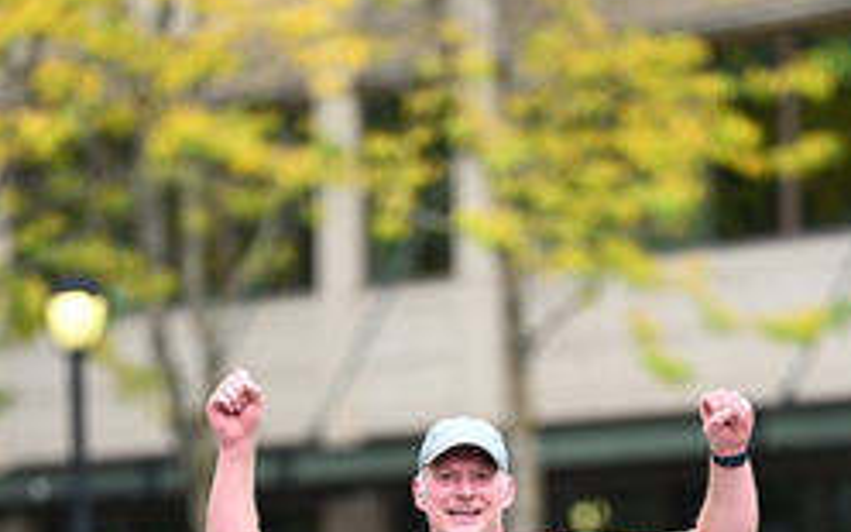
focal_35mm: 452
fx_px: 10483
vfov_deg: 2.9
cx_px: 516
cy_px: 614
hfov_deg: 4.6
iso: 640
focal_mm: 200
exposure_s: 1/1600
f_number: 2.8
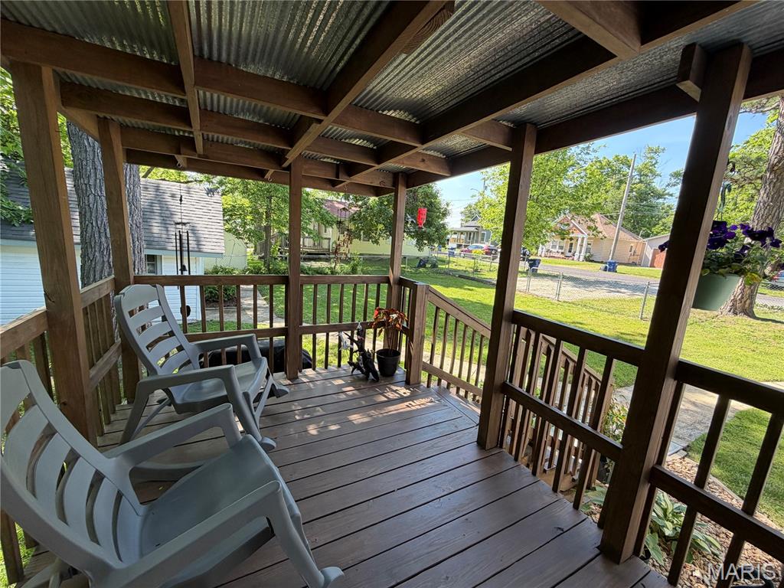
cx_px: 392
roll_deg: -4.6
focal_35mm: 14
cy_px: 294
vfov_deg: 85.7
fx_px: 317
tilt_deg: -10.4
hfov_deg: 102.1
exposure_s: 1/149
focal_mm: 2.22
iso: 50
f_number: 2.2
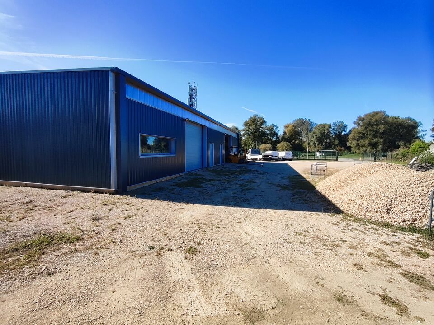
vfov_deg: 89.9
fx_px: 163
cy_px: 162
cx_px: 217
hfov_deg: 106.2
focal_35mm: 13
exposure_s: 1/800
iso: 50
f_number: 2.2
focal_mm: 1.66
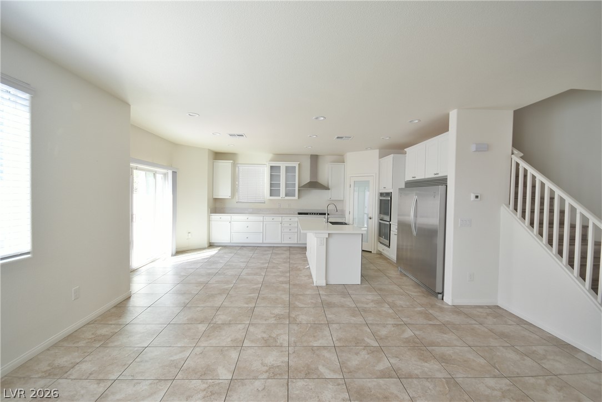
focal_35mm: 15
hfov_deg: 100.4
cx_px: 301
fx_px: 251
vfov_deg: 77.4
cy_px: 201
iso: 400
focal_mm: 10
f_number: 6.3
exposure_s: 1/15
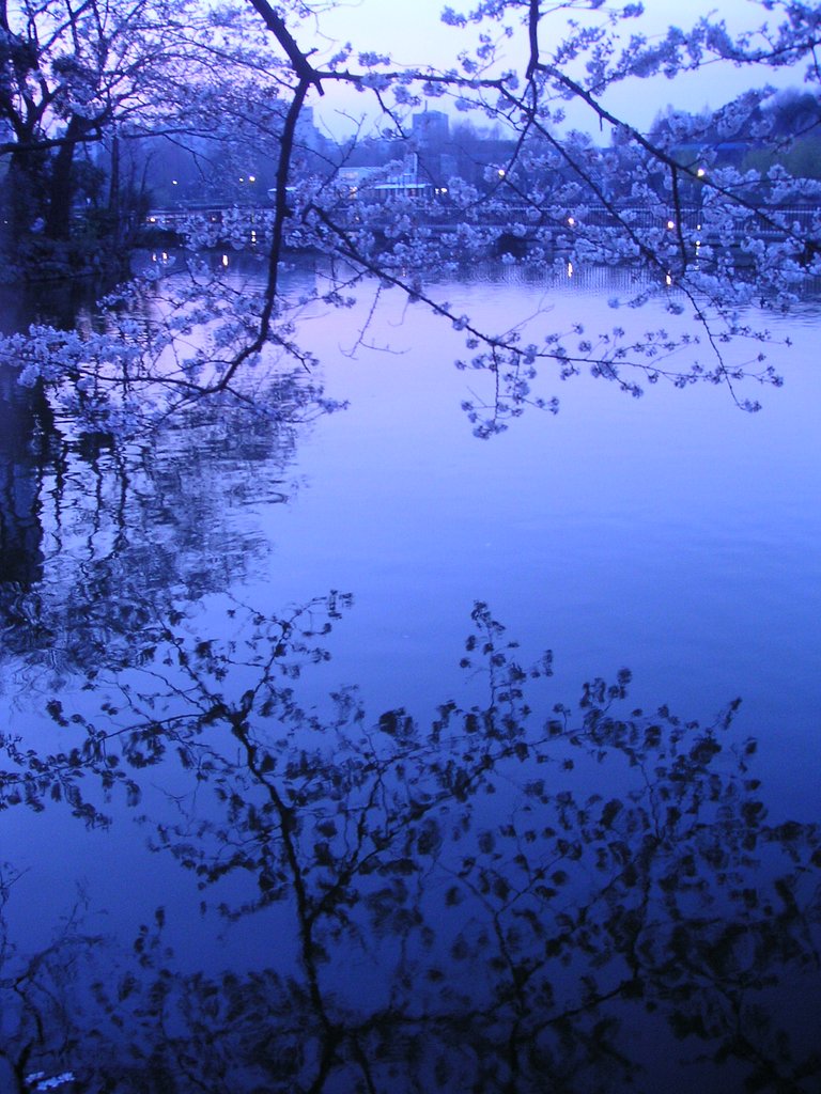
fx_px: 1202
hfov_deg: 37.7
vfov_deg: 49.0
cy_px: 547
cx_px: 410
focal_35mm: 38
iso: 100
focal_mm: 6
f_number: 2.8
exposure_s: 1/10
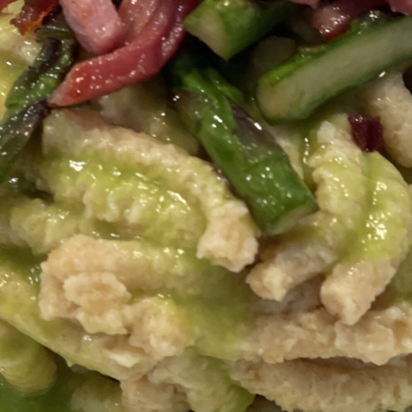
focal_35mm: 145
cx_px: 212
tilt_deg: -55.0
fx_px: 1953
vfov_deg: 12.0
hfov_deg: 12.0
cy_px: 243
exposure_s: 1/50
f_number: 2.2
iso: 125
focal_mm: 7.5
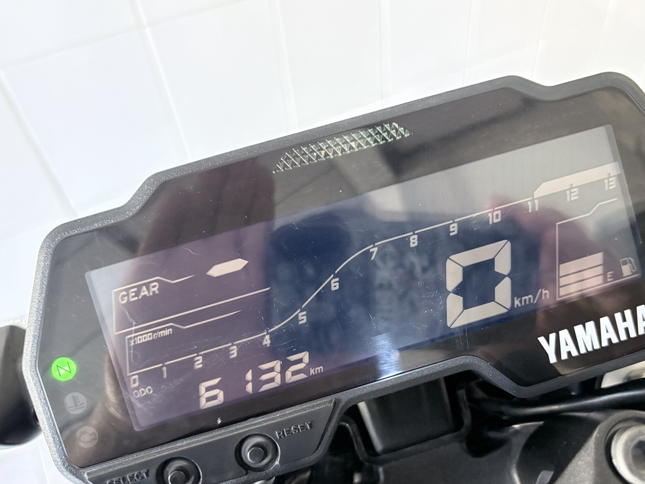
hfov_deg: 59.7
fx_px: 559
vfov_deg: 46.7
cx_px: 365
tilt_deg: -47.8
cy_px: 273
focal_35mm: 30
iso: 400
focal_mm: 5.96
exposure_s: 1/60
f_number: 1.6
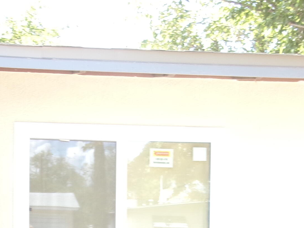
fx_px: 676
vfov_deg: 18.2
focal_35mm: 77
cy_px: 269
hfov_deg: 25.2
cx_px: 104
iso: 100
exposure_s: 1/60
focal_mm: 5.1
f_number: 3.9
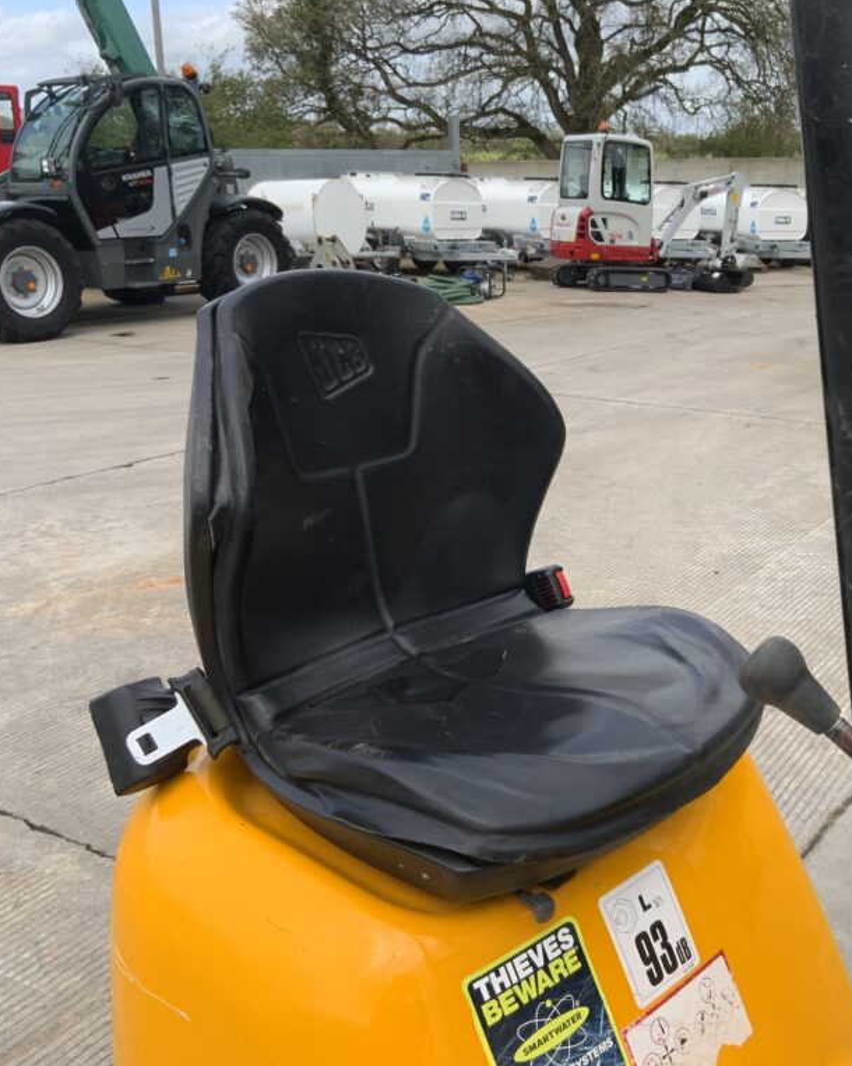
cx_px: 571
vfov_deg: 47.9
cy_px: 531
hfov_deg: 38.7
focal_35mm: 38
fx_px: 1198
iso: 16
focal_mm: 3
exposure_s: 1/912
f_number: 1.8
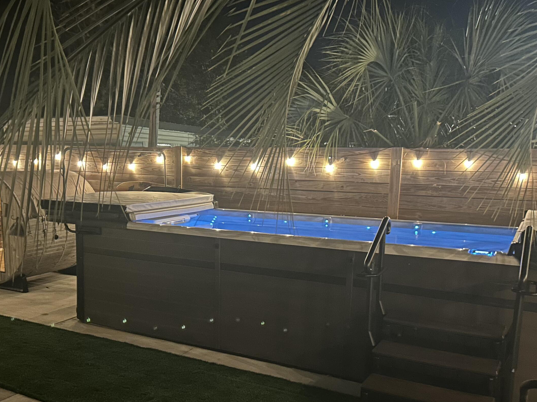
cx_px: 173
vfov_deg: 38.5
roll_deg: -1.2
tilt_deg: -9.3
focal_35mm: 37
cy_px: 240
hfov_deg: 49.2
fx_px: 574
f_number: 1.5
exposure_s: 1/12
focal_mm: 5.7
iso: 640
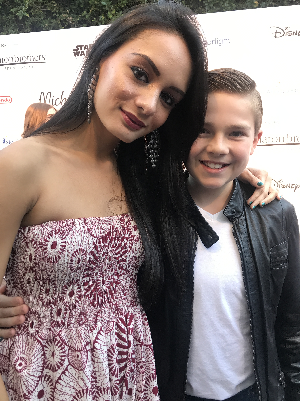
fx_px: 324
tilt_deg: -4.8
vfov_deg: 63.4
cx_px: 150
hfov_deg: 49.7
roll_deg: +0.1
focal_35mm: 28
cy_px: 200
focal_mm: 3.99
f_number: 1.8
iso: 25
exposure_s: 1/40
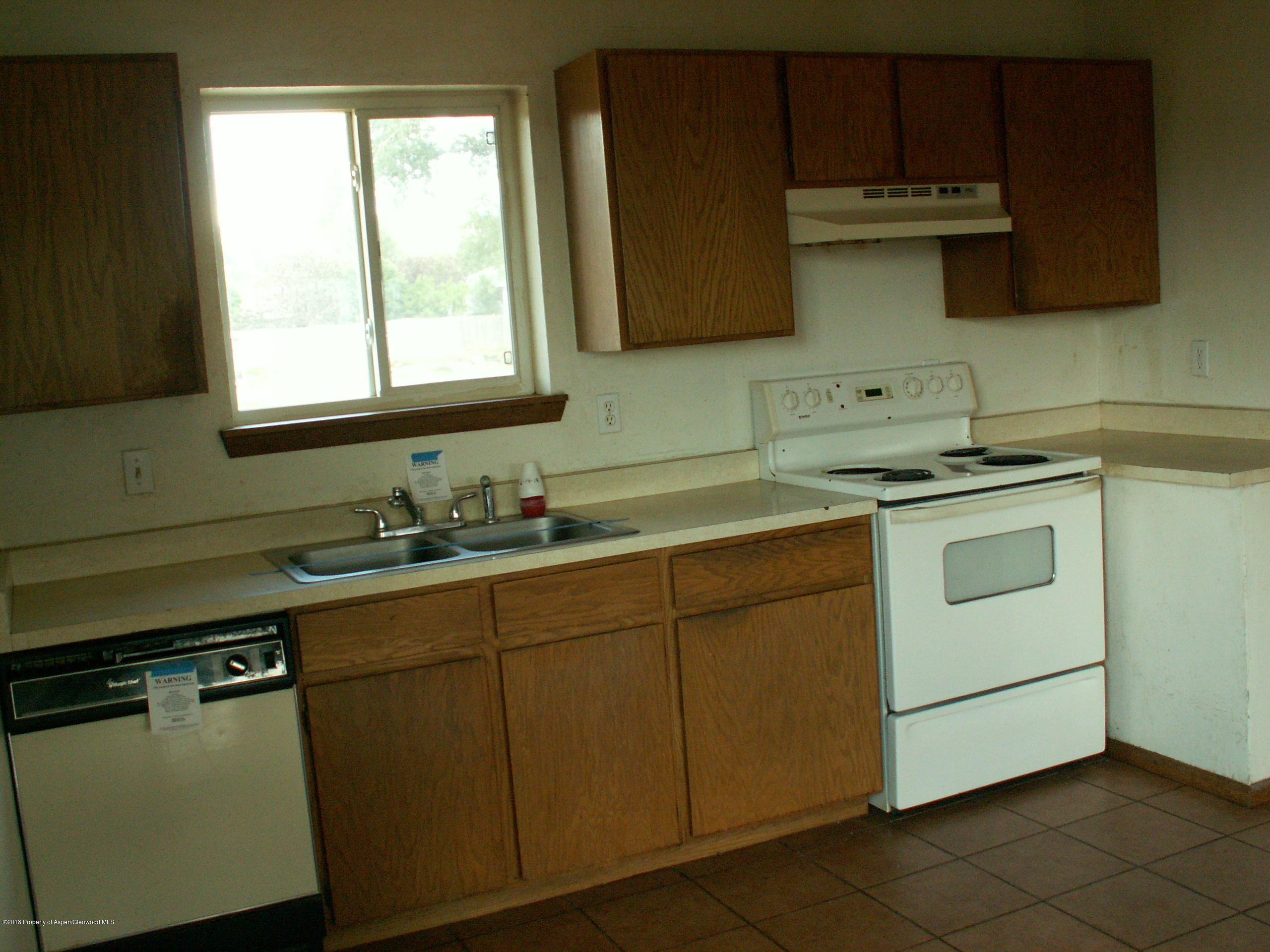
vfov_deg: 40.7
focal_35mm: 35
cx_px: 635
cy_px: 476
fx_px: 1284
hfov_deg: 52.6
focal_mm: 5.86
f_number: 2.8
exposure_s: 1/40
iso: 125
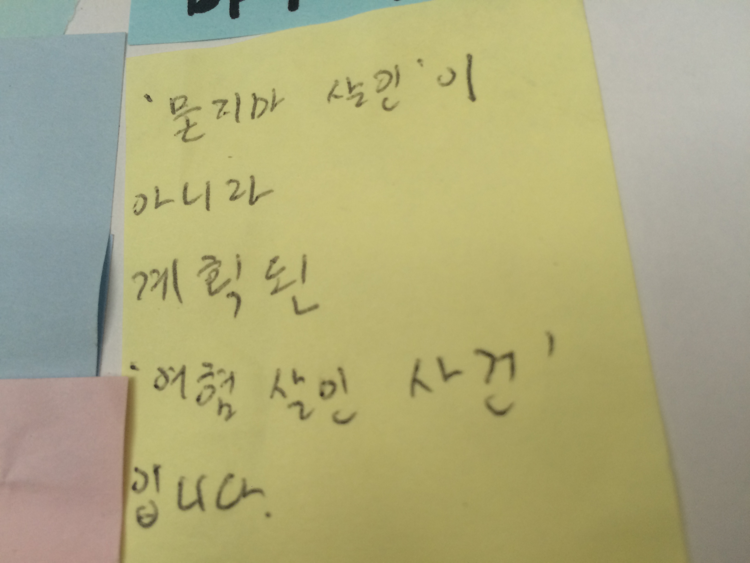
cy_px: 282
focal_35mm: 29
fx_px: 628
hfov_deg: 61.7
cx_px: 375
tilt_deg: -77.7
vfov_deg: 48.2
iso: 40
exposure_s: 1/40
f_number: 2.2
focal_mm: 4.15
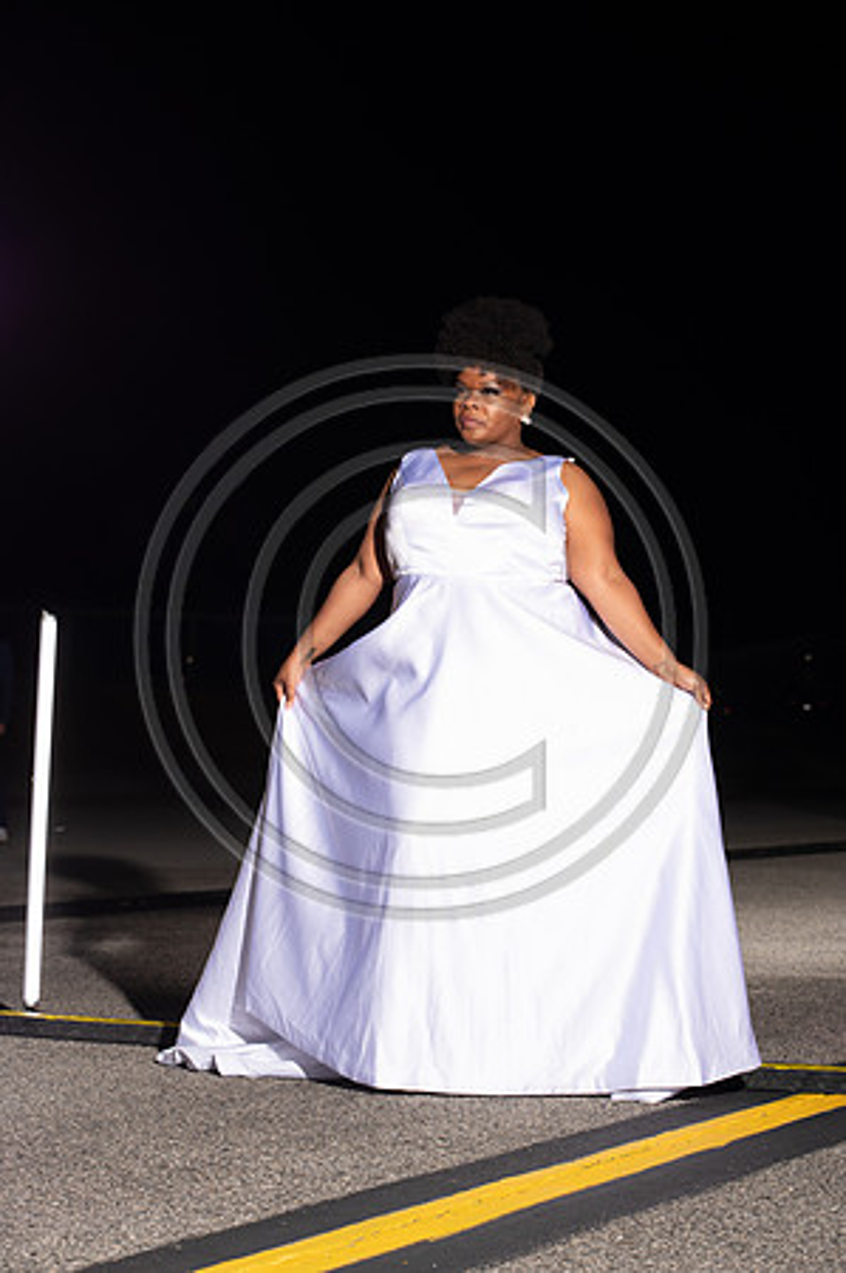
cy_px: 636
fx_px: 3180
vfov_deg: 22.6
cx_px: 423
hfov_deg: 15.2
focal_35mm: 90
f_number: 6.3
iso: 1000
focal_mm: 90
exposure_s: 1/200
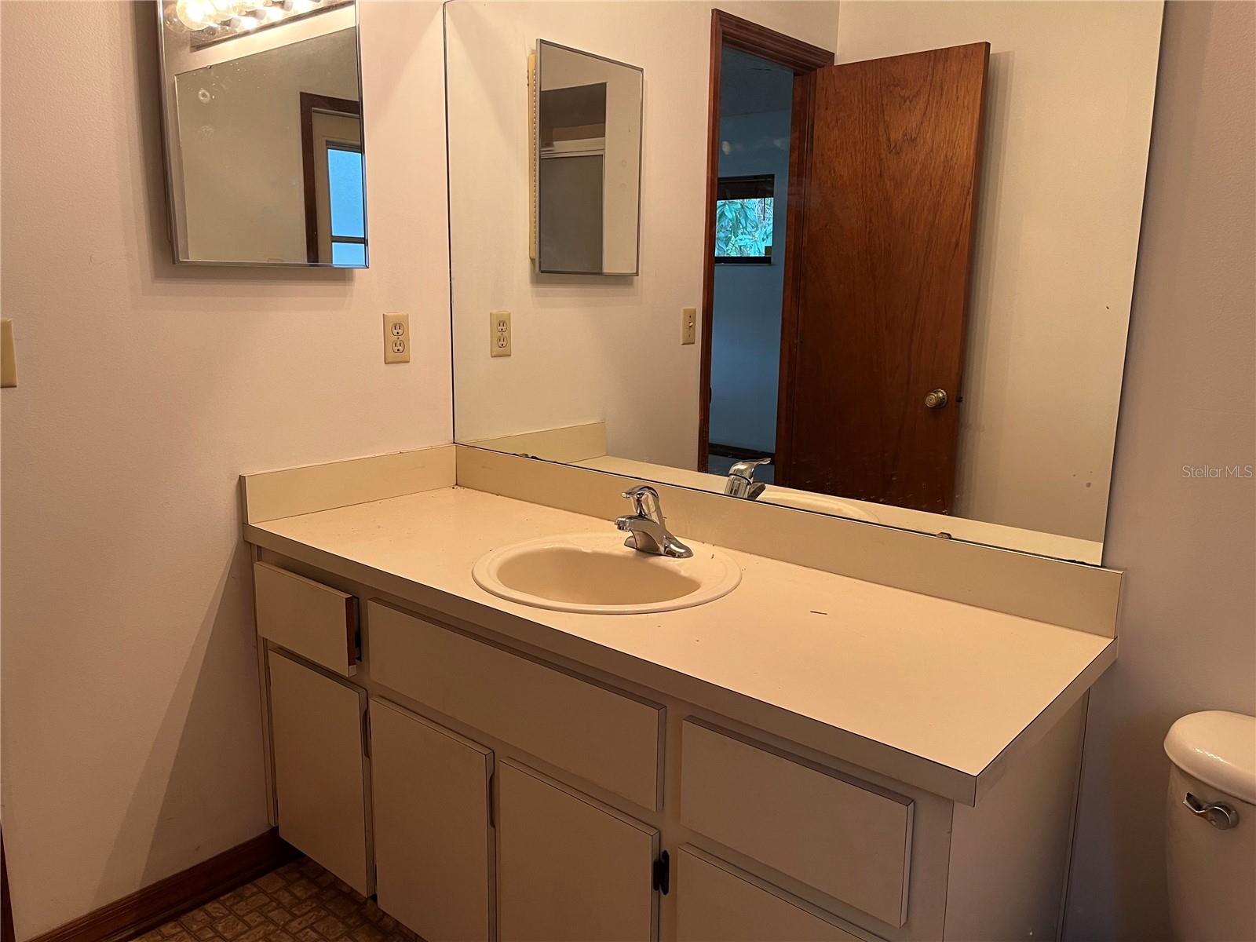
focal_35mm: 26
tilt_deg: -10.4
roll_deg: -0.8
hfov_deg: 67.3
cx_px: 628
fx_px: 943
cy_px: 471
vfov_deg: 53.1
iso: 100
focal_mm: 5.1
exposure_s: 1/60
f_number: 1.6
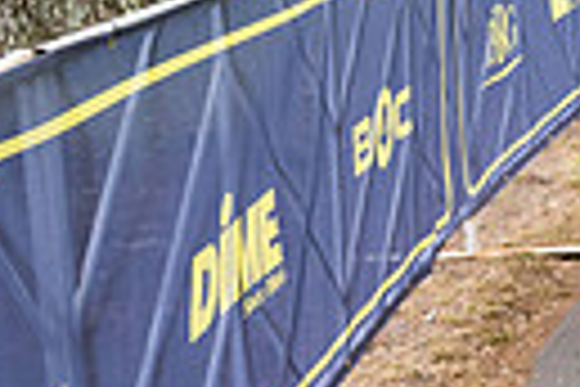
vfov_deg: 14.1
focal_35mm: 97
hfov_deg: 16.2
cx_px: 1164
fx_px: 1563
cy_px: 128
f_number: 4
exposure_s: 1/500
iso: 500
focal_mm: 21.5
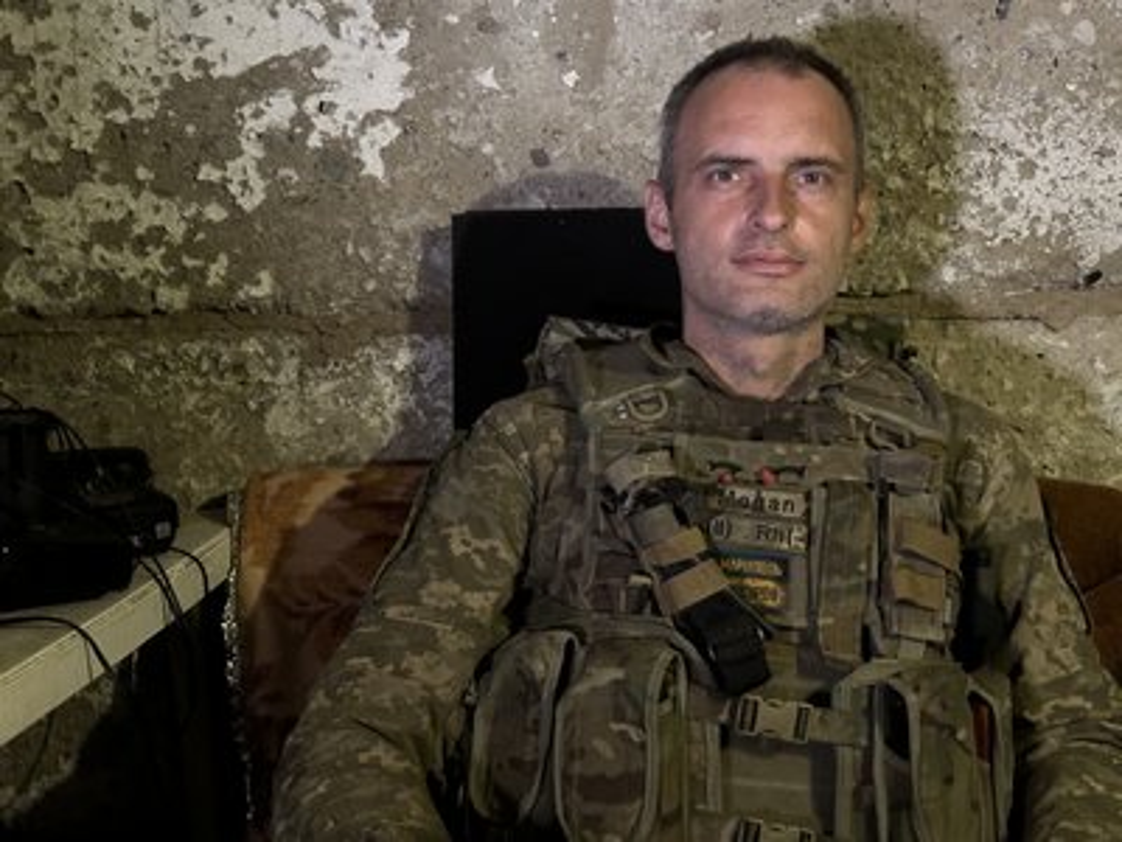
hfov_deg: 39.7
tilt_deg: -6.4
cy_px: 421
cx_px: 561
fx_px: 1556
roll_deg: +0.8
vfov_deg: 30.3
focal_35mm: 48
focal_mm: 6.86
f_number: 1.78
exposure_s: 1/18
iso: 640
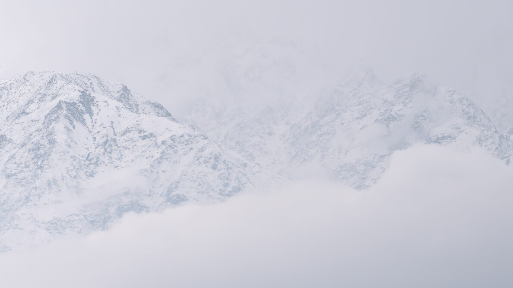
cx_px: 82
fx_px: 2149
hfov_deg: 13.5
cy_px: 324
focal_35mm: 158
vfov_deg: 7.6
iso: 160
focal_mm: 70
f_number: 4.5
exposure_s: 1/5000
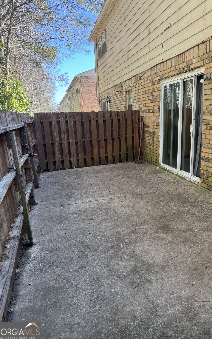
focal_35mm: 26
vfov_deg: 70.4
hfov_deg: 47.5
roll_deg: +2.2
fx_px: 240
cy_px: 166
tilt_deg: -12.3
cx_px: 119
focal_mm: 6.76
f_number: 1.78
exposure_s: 1/221
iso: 64
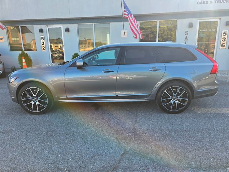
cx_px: 114
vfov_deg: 58.9
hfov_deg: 73.9
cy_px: 86
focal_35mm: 23
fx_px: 152
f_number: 1.7
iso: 20
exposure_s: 1/180
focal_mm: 6.3
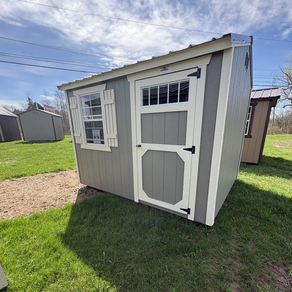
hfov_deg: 84.0
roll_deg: +1.8
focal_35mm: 17
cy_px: 175
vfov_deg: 83.0
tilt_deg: -15.5
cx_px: 147
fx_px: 162
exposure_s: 1/544
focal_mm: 2.22
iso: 40
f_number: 2.2
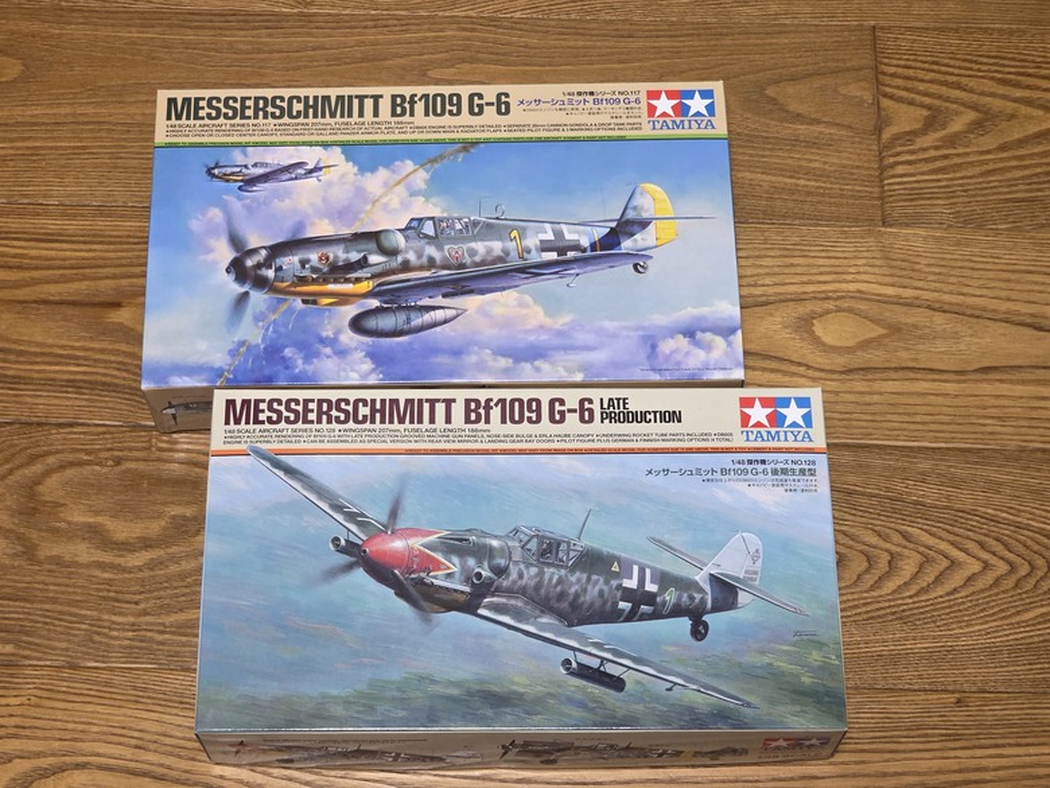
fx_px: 2093
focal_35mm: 69
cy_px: 394
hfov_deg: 28.2
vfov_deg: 21.3
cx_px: 525
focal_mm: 7.9
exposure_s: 1/120
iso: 500
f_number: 2.4
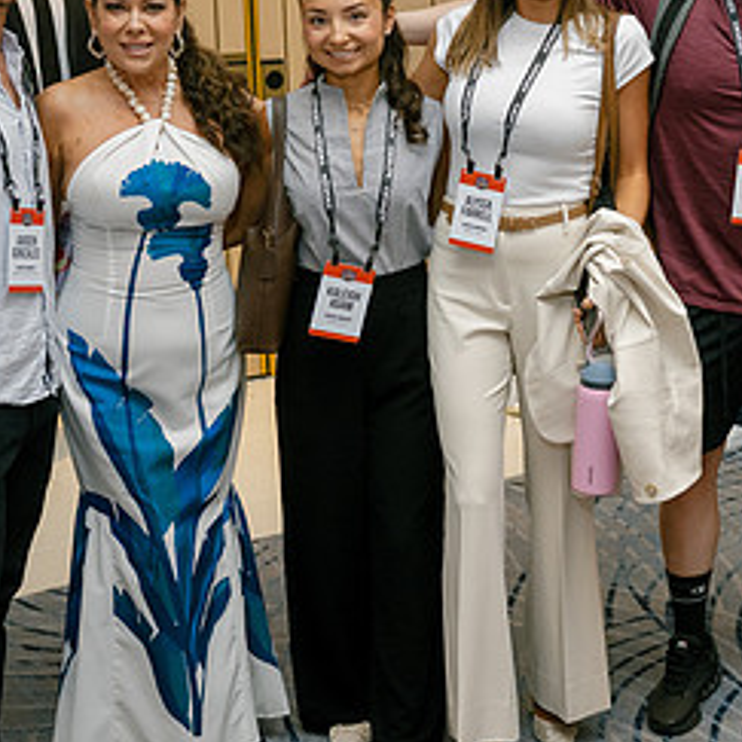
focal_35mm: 71
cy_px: 191
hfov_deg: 23.8
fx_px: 1722
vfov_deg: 24.1
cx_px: 626
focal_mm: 35
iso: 1250
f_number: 4
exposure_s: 1/160
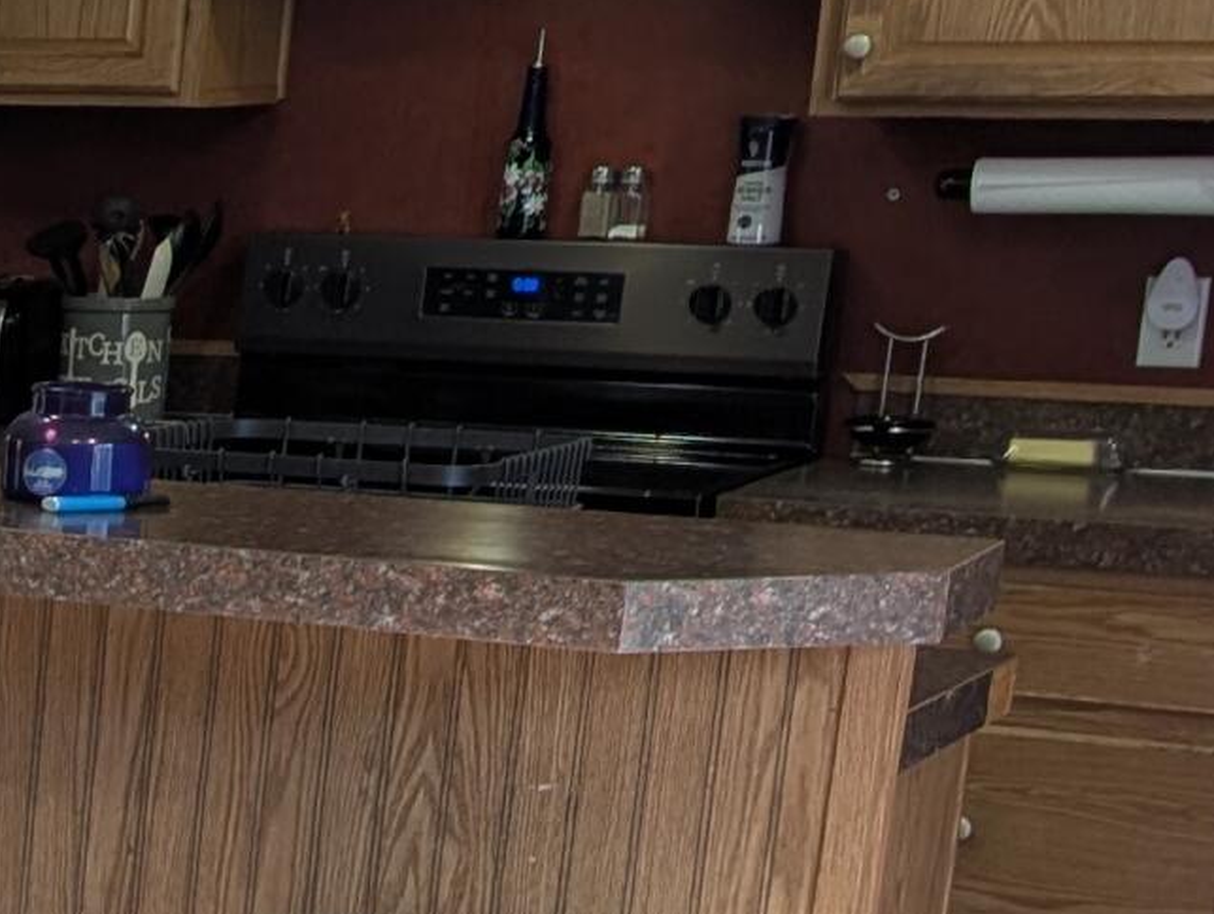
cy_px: 1005
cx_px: -1288
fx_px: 3933
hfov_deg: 14.3
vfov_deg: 13.0
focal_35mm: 112
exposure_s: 1/60
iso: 23
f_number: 1.68
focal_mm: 6.9
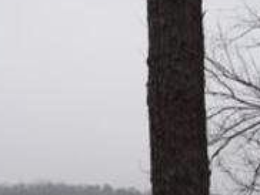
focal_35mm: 125
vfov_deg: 11.4
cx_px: 113
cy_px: 300
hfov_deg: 15.7
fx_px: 940
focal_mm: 6.3
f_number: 3.3
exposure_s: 1/80
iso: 64
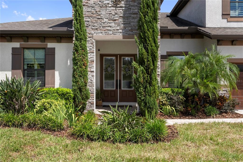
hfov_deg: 58.7
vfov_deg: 41.1
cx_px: 122
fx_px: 216
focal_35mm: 32
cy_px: 81
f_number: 9
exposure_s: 1/2000
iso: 2000
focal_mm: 32
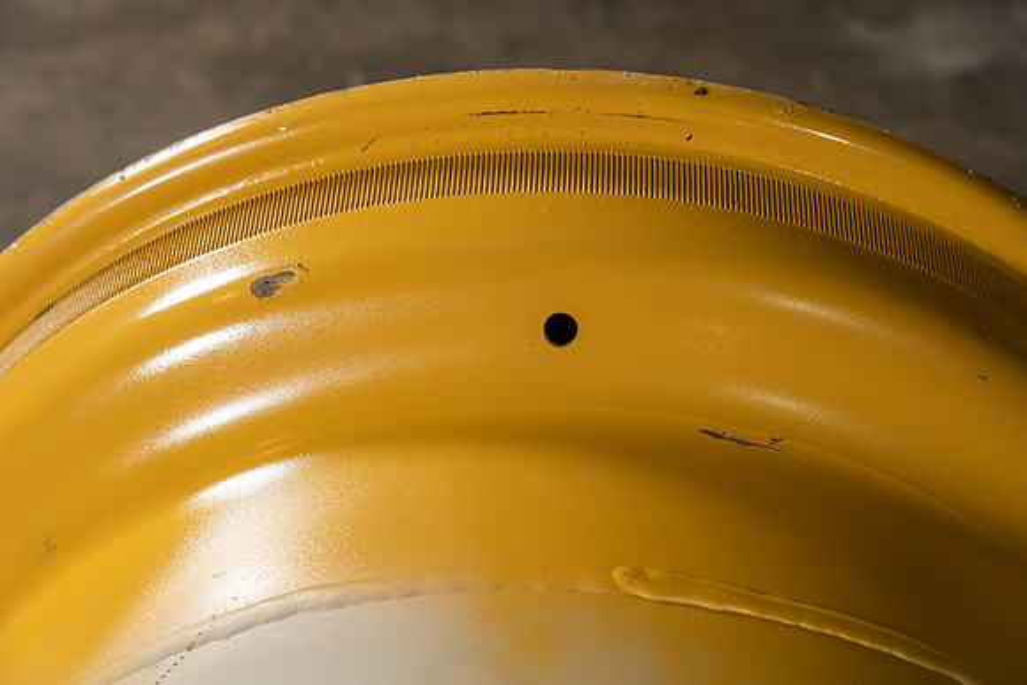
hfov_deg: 28.8
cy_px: 342
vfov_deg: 19.5
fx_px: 1997
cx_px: 514
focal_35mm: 70
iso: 640
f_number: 5.6
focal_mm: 70
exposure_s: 1/160
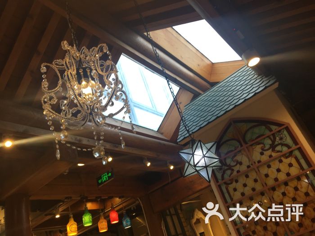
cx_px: 158
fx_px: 264
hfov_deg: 61.7
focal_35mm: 29
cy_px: 118
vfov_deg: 48.2
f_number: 2.2
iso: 32
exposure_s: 1/50
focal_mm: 4.15
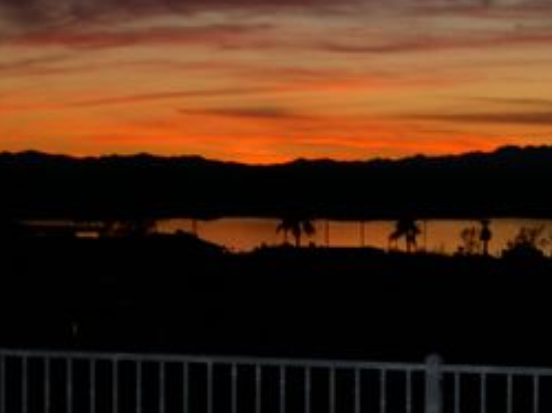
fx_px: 2676
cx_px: 364
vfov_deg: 8.8
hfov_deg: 11.8
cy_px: 261
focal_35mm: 168
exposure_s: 1/60
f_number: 4.9
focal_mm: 24
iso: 400
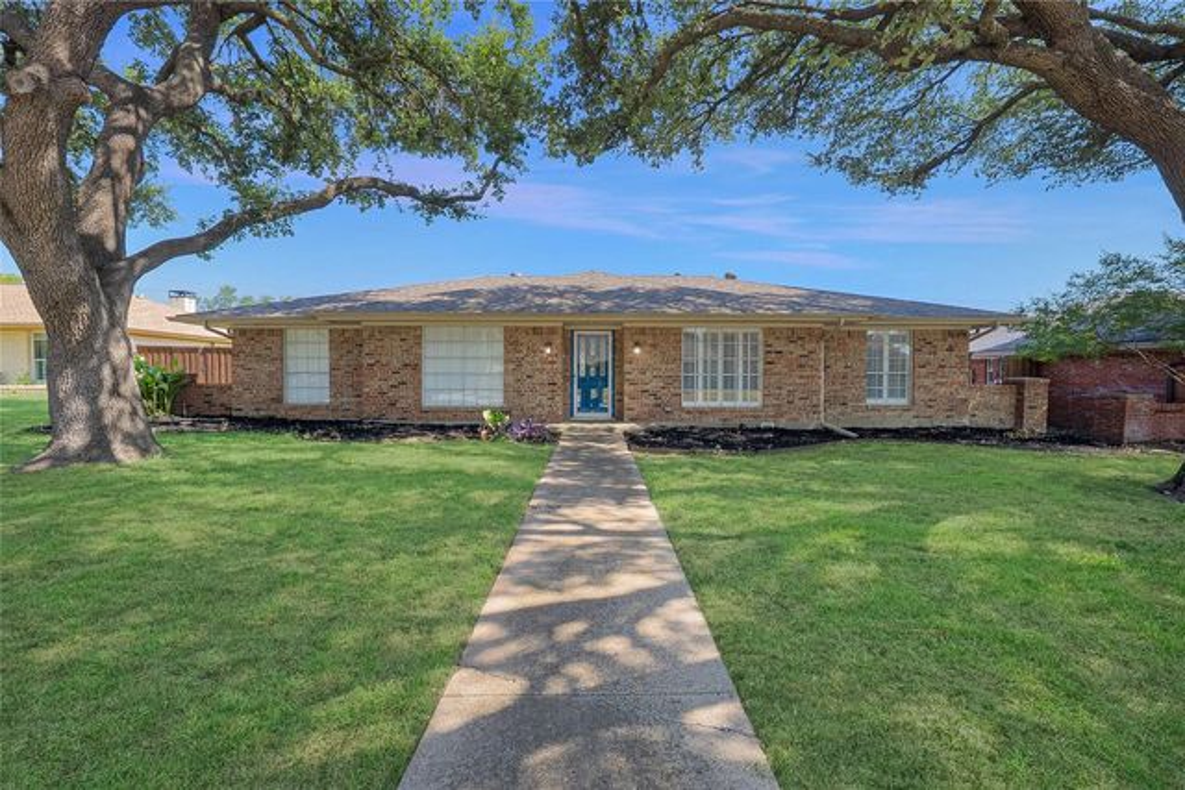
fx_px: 461
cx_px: 592
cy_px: 395
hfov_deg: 104.2
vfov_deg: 81.2
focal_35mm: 14
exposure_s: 1/160
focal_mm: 14
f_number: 9
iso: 640
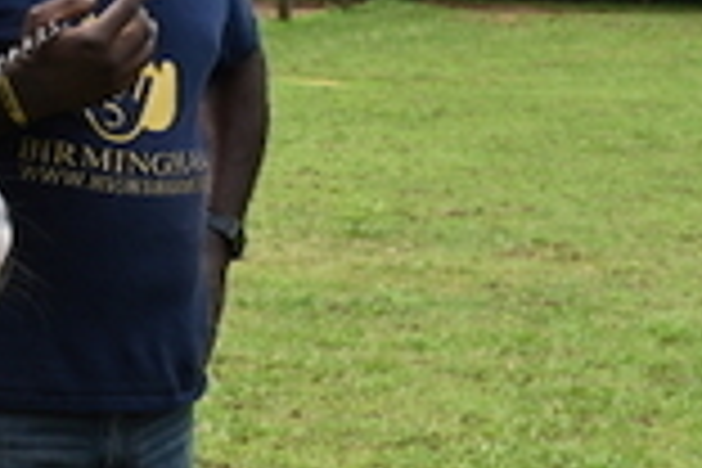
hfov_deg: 13.0
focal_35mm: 158
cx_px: 495
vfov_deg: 8.6
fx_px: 3081
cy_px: 590
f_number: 5.6
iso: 100
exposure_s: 1/250
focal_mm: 24
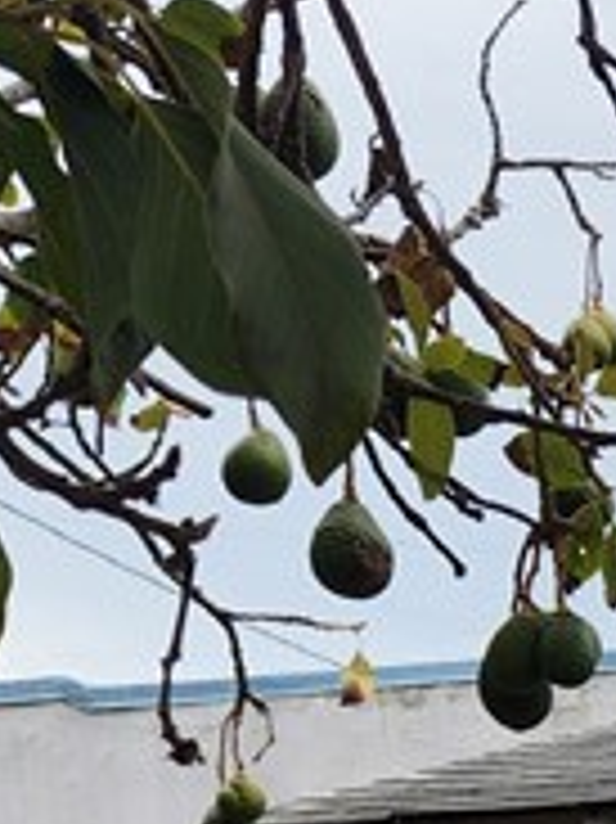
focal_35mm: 129
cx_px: 1610
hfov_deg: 9.7
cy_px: 1292
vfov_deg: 14.2
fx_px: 3064
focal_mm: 5.4
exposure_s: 1/629
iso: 20
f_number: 1.8
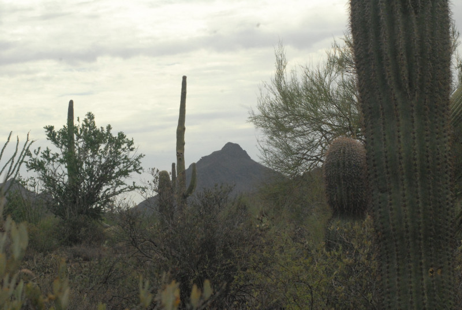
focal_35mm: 105
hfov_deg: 19.4
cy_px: 155
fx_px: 1350
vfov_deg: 13.1
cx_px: 231
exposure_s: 1/800
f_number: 14
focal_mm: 70
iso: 1600
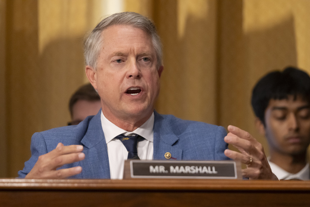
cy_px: 104
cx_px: 155
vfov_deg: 4.6
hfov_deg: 6.8
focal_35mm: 301
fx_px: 2592
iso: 6400
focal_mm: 200
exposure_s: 1/400
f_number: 2.8
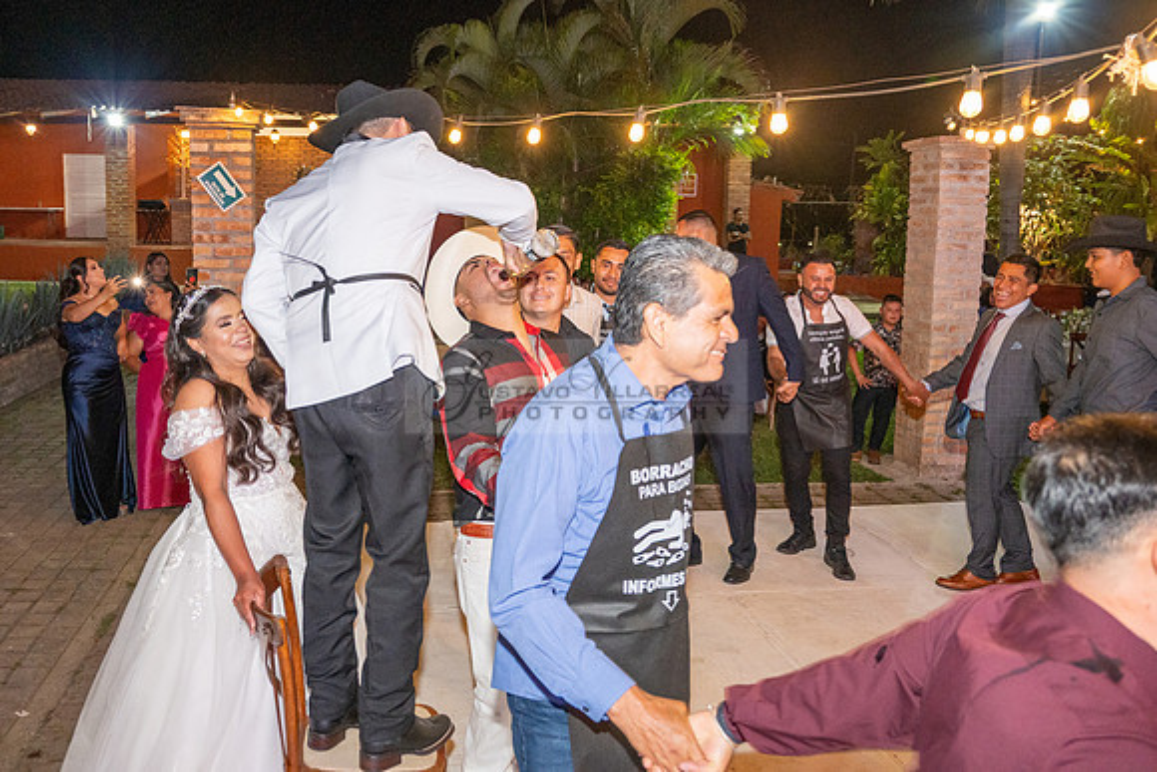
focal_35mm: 31
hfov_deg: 59.7
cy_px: 341
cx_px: 511
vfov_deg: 41.9
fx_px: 1005
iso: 2500
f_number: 5
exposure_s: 1/80
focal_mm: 28
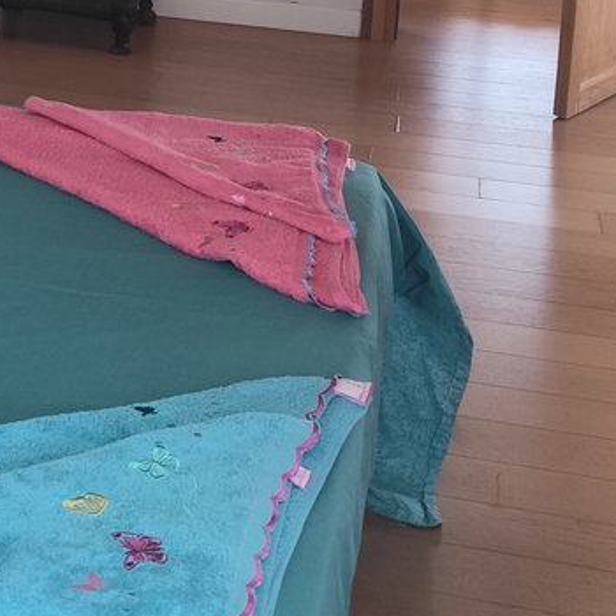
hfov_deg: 17.3
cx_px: -234
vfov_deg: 17.7
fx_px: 1872
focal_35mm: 93
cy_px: -146
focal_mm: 6.19
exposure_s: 1/100
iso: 640
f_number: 1.65
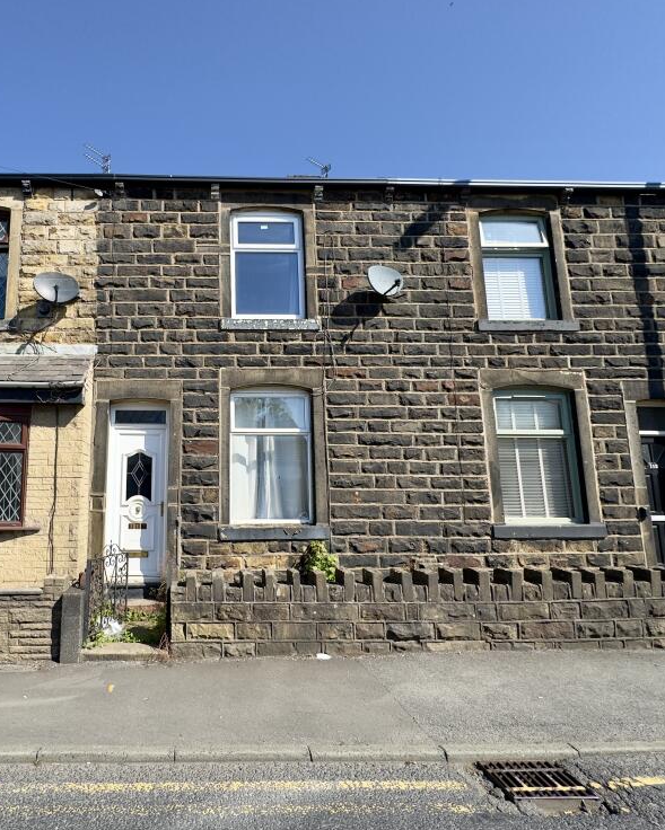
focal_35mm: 19
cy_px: 426
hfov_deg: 68.1
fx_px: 467
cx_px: 202
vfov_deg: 83.3
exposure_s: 1/1236
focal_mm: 2.22
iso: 50
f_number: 2.2
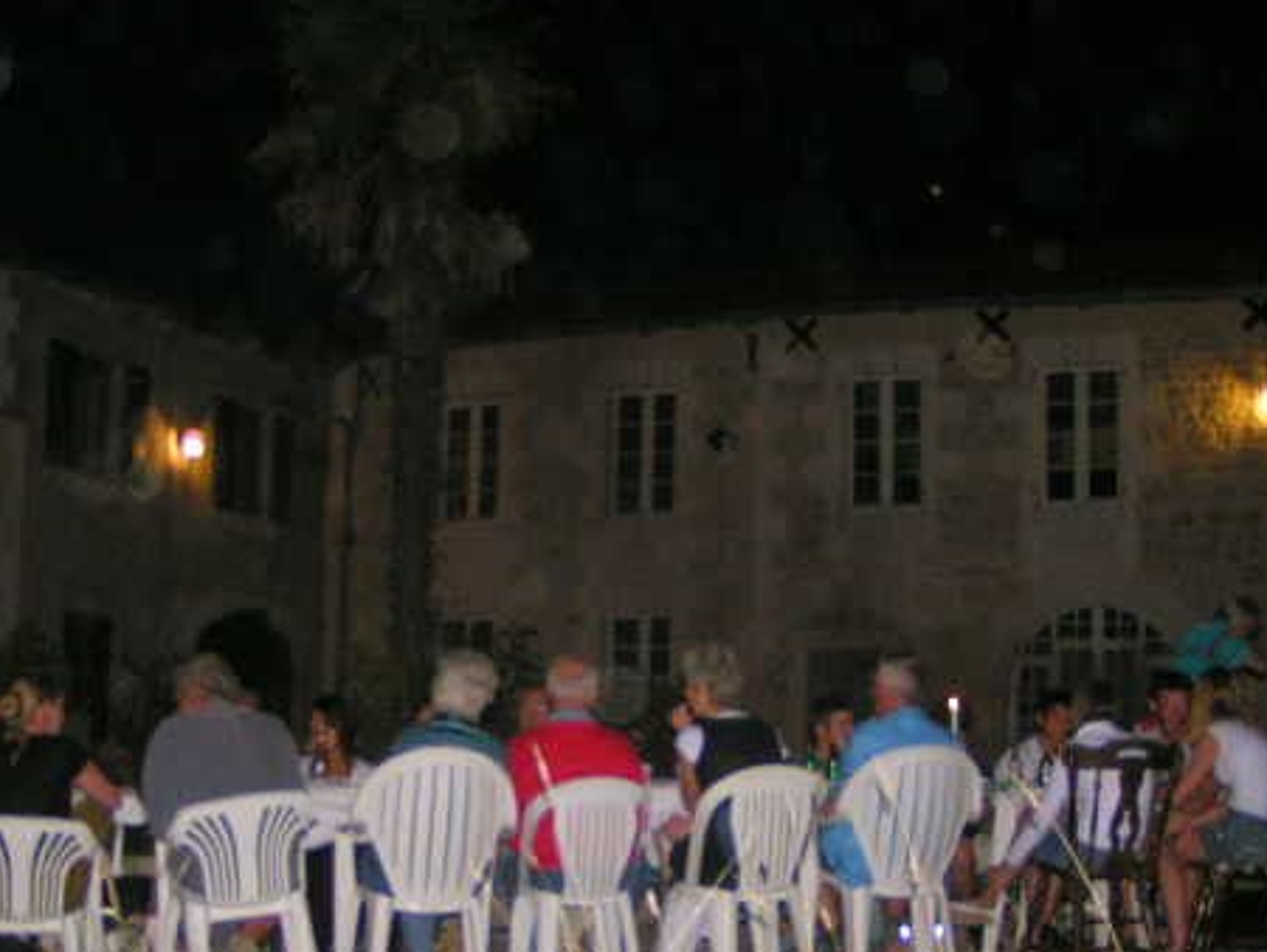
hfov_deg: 35.5
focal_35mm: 54
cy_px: 653
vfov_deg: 26.9
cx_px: 583
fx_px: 1978
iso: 200
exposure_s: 1/40
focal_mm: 5.8
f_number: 2.8
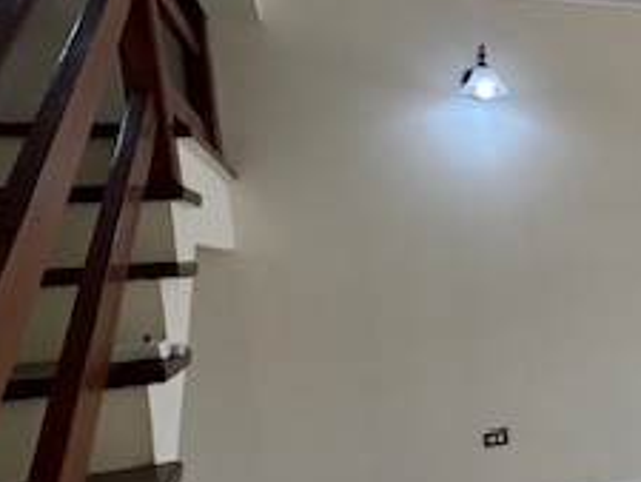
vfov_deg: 38.3
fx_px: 686
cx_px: 701
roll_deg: +4.1
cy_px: 317
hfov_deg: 40.6
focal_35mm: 37
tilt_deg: -6.3
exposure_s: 1/120
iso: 64
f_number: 1.8
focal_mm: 1.57
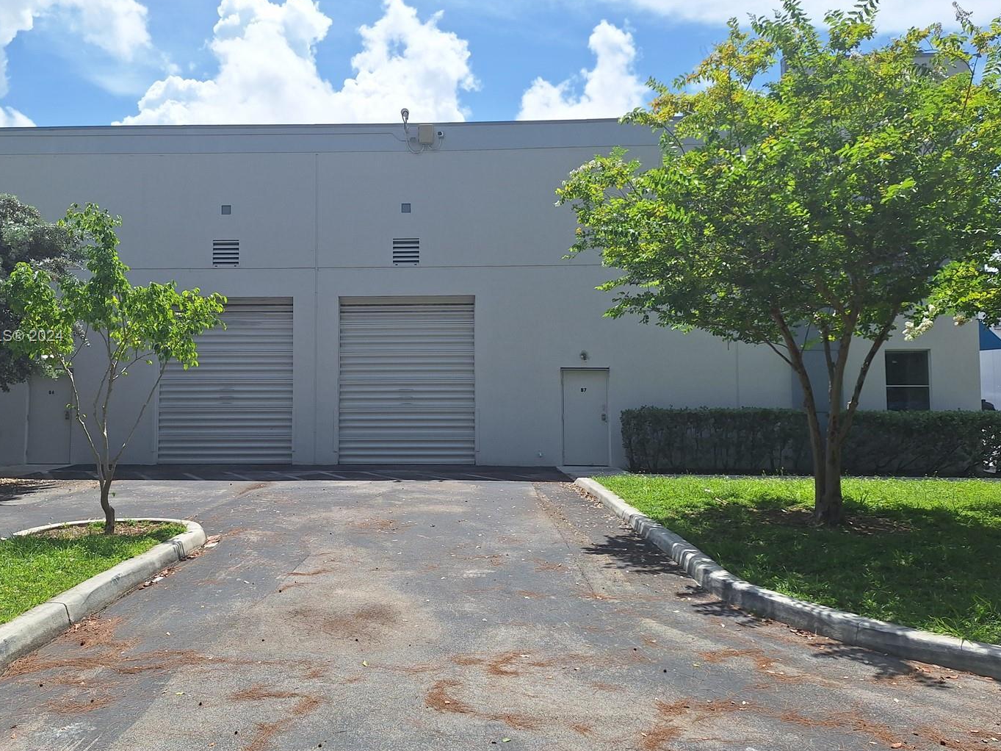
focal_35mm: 27
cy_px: 337
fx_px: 781
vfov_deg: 51.3
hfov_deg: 64.9
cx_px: 416
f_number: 1.8
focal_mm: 5.54
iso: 40
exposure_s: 1/4525
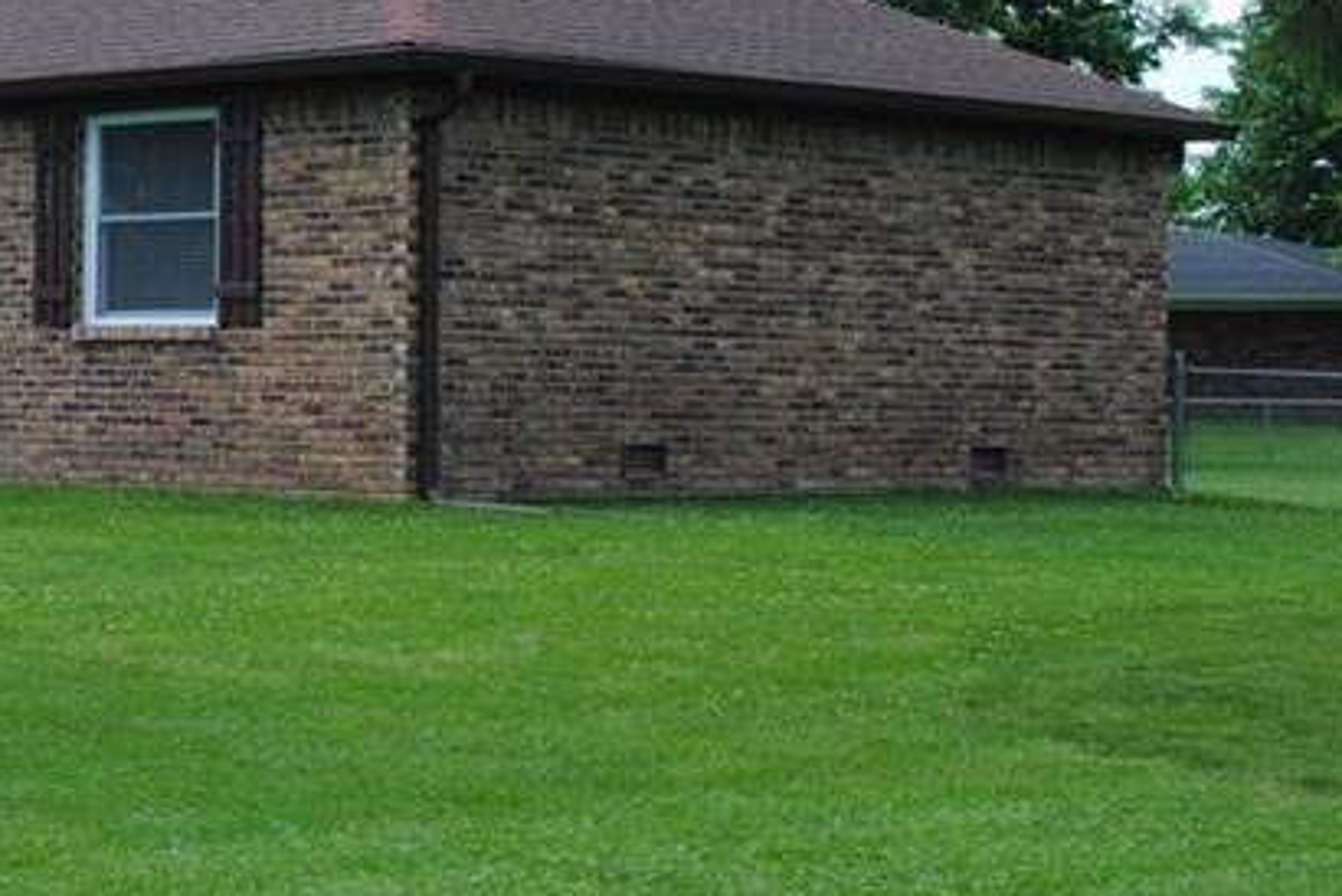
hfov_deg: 18.3
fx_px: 3917
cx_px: -317
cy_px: 265
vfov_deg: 13.0
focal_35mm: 105
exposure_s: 1/160
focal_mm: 28
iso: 100
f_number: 6.3
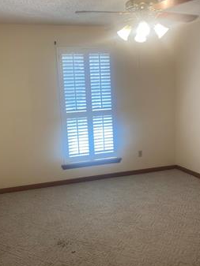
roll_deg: +2.7
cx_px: 95
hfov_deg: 38.7
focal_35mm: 37
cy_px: 137
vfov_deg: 50.1
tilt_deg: -7.7
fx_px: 285
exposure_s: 1/120
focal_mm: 4.25
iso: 80
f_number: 1.8
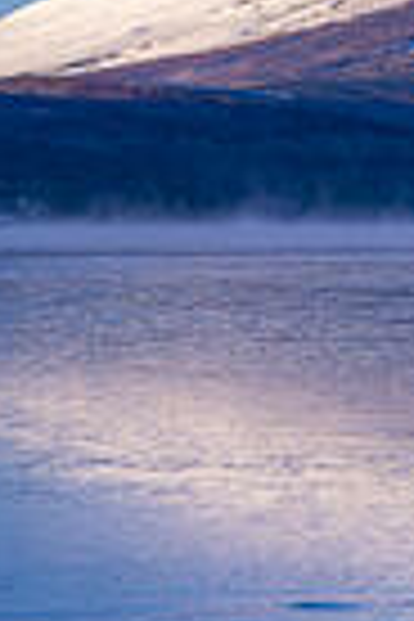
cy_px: 450
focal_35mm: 174
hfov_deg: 7.6
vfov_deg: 11.8
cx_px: 806
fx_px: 3001
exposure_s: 1/10
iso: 64
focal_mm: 40
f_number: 9
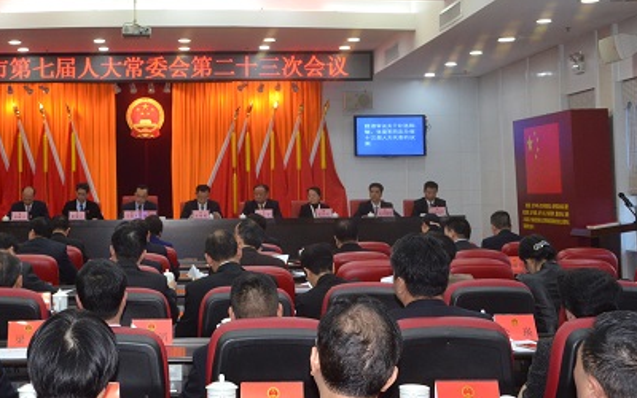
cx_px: 183
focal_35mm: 64
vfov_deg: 20.2
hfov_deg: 31.6
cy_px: 106
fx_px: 1111
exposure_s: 1/100
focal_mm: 28
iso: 1600
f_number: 5.6
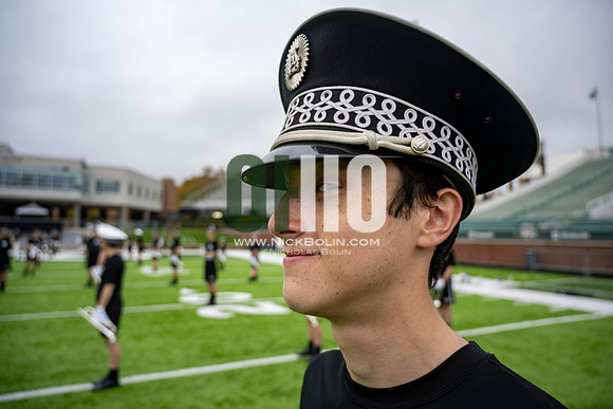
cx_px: 306
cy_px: 204
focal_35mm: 24
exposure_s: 1/200
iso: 100
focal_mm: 24
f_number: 4
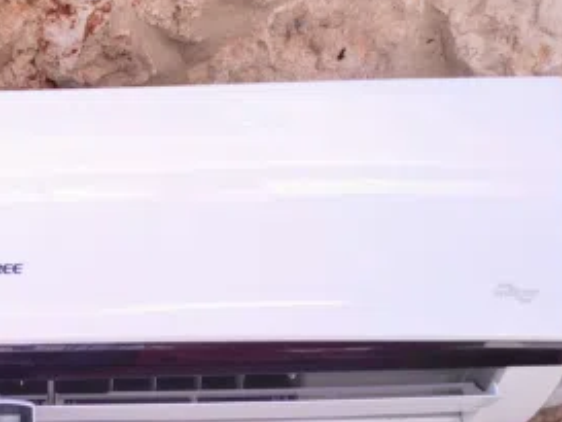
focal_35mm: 61
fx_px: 991
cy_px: 449
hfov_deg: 30.0
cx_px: 29
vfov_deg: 22.8
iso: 100
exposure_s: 1/15285
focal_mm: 4.74
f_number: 1.79
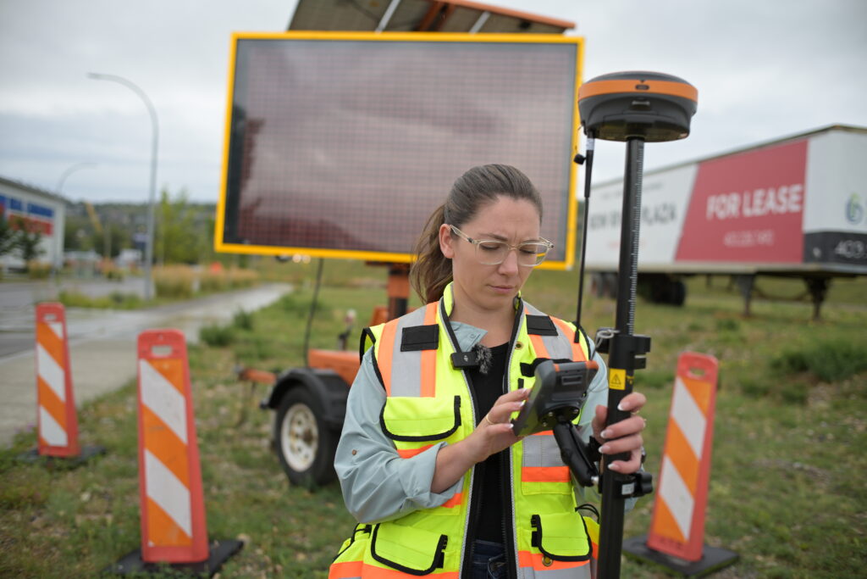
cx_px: 434
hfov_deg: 54.4
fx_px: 843
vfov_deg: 37.9
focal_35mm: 35
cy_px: 290
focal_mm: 35
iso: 100
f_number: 2.5
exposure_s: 1/640
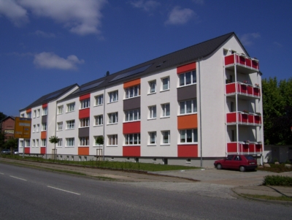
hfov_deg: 51.3
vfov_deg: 39.7
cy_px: 110
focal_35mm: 36
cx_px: 146
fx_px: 304
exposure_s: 1/1250
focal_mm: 6
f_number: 4.8
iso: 80
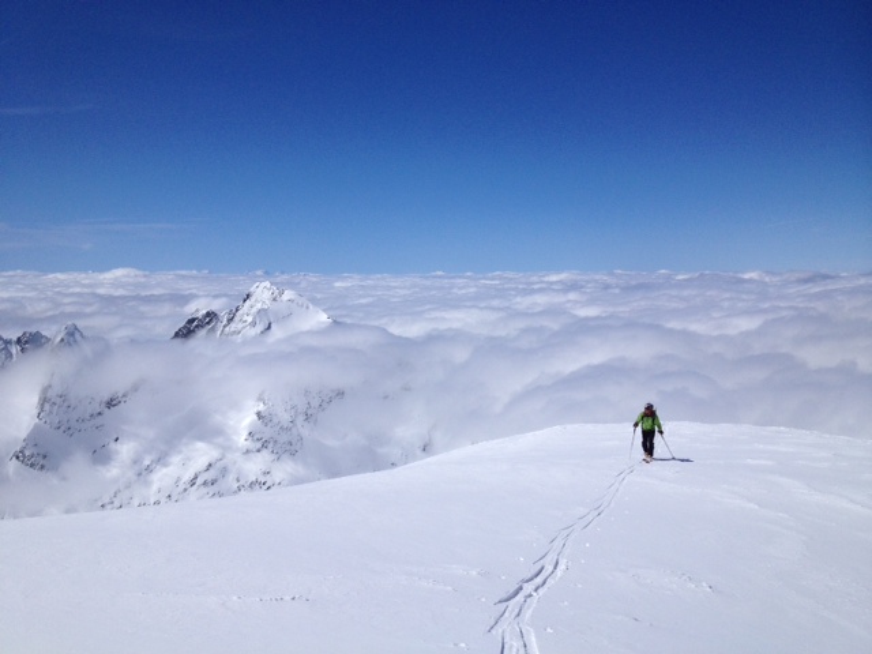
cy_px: 327
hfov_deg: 52.6
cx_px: 436
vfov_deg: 40.7
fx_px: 882
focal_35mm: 35
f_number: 2.4
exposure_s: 1/9259
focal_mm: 4.28
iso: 50
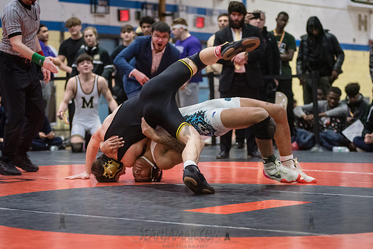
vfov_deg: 13.4
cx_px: 182
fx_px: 1063
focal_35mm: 103
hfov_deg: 19.9
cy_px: 136
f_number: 3.2
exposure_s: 1/500
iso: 8000
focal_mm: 92
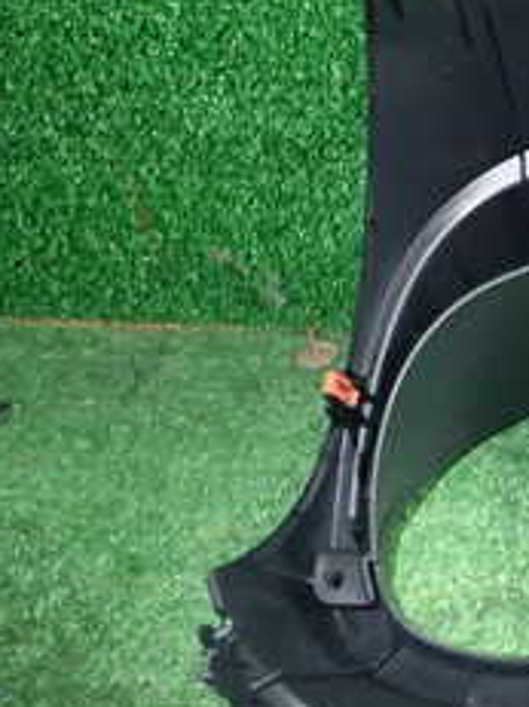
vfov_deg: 29.8
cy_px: 309
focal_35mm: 65
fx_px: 1326
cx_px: 832
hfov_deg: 19.2
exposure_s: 1/30
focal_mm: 4.5
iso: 800
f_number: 5.6
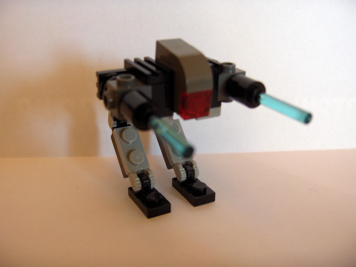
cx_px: 178
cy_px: 134
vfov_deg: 36.8
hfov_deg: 47.9
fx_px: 401
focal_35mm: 39
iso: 200
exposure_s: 1/74.4
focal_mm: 8
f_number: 2.8
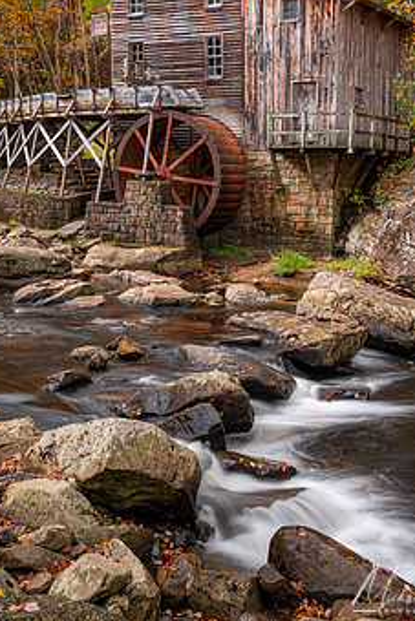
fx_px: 777
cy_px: 219
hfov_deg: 29.9
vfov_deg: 43.1
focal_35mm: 45
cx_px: 219
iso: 64
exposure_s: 1.3
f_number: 16
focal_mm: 34
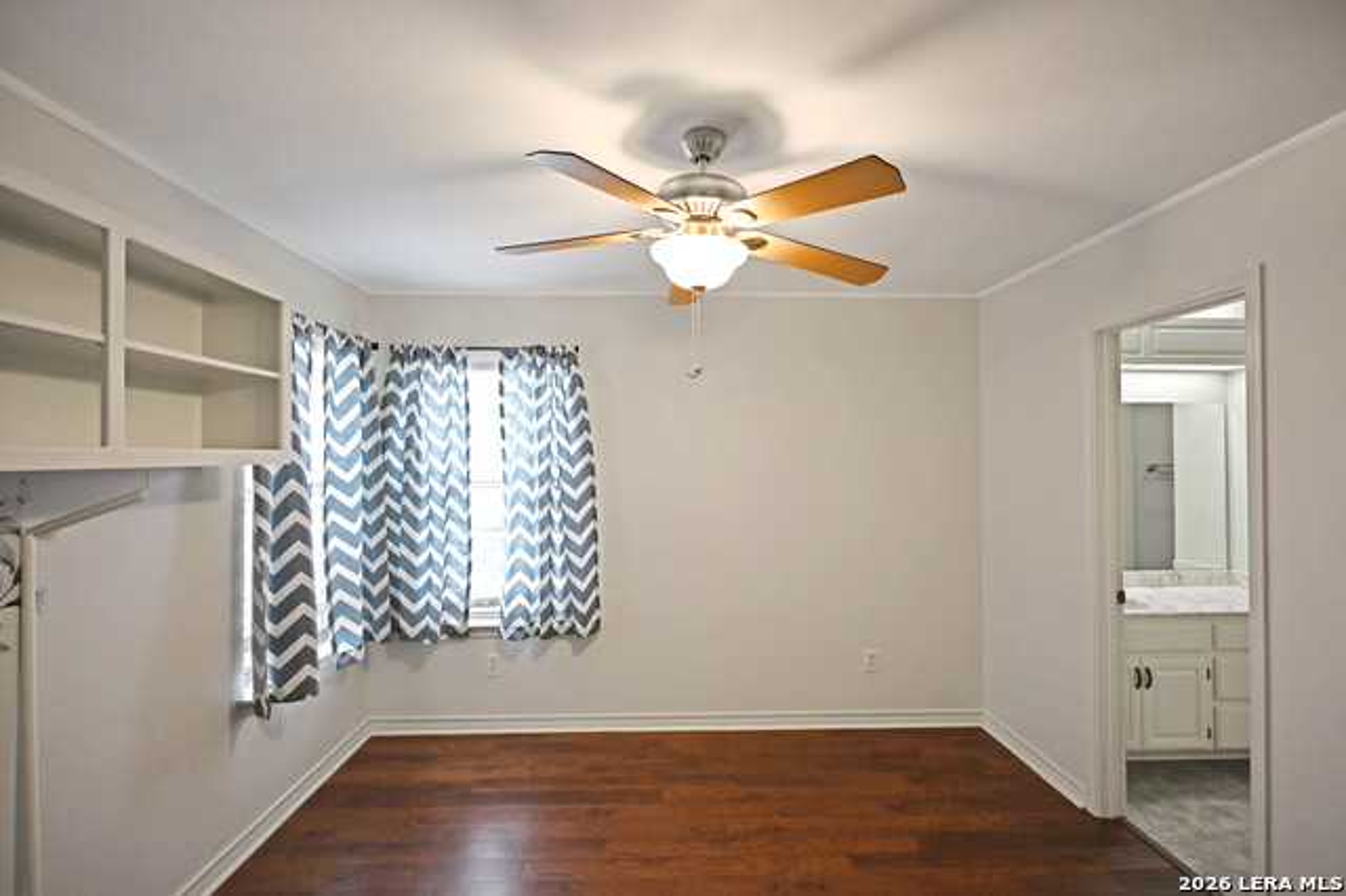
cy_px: 448
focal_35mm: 18
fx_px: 673
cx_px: 673
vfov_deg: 67.3
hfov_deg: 90.0
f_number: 3.5
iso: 90
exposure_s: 1/20
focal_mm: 12
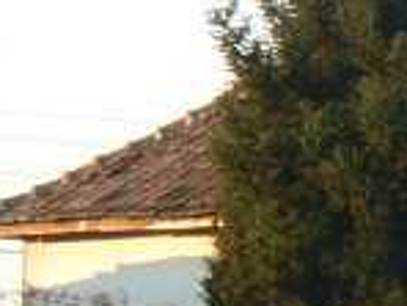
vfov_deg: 3.2
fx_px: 5408
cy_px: 232
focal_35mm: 460
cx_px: 949
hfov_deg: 4.2
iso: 80
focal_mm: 11.4
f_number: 4
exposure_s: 1/125
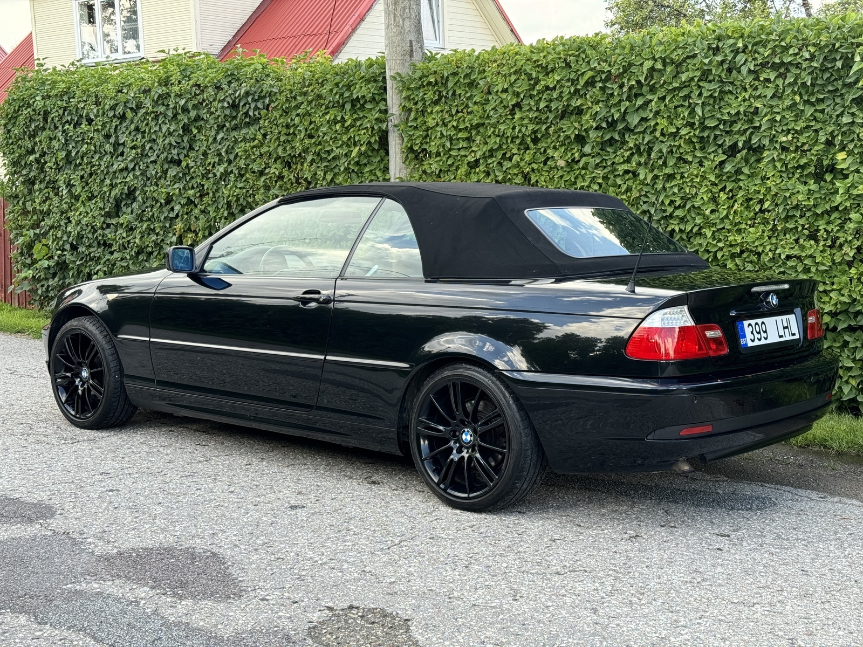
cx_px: 432
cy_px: 324
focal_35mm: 48
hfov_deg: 39.7
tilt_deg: -8.1
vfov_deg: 30.3
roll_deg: +1.4
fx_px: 1197
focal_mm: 6.76
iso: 64
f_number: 1.78
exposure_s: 1/232
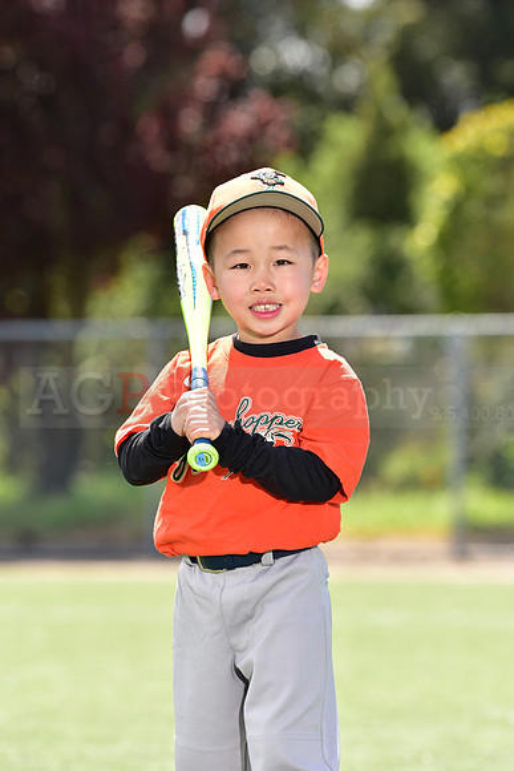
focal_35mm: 200
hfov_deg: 6.9
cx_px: 257
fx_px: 4280
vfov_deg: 10.3
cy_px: 386
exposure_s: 1/200
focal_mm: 200
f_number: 5
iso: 80
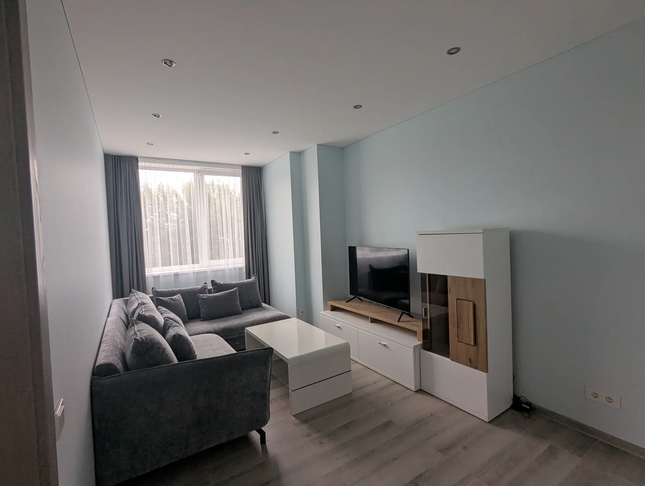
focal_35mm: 16
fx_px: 299
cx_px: 322
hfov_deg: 94.4
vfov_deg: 78.3
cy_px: 243
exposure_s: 1/23.8
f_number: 2.2
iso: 130
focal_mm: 2.35
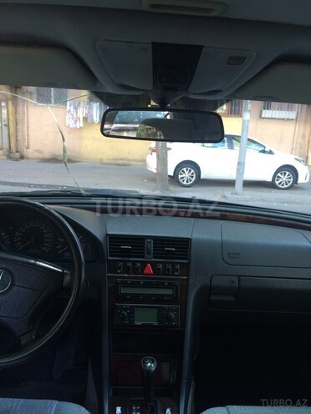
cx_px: 156
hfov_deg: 48.2
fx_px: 347
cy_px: 207
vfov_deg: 61.7
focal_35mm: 29
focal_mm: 4.15
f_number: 2.2
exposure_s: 1/33
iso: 64
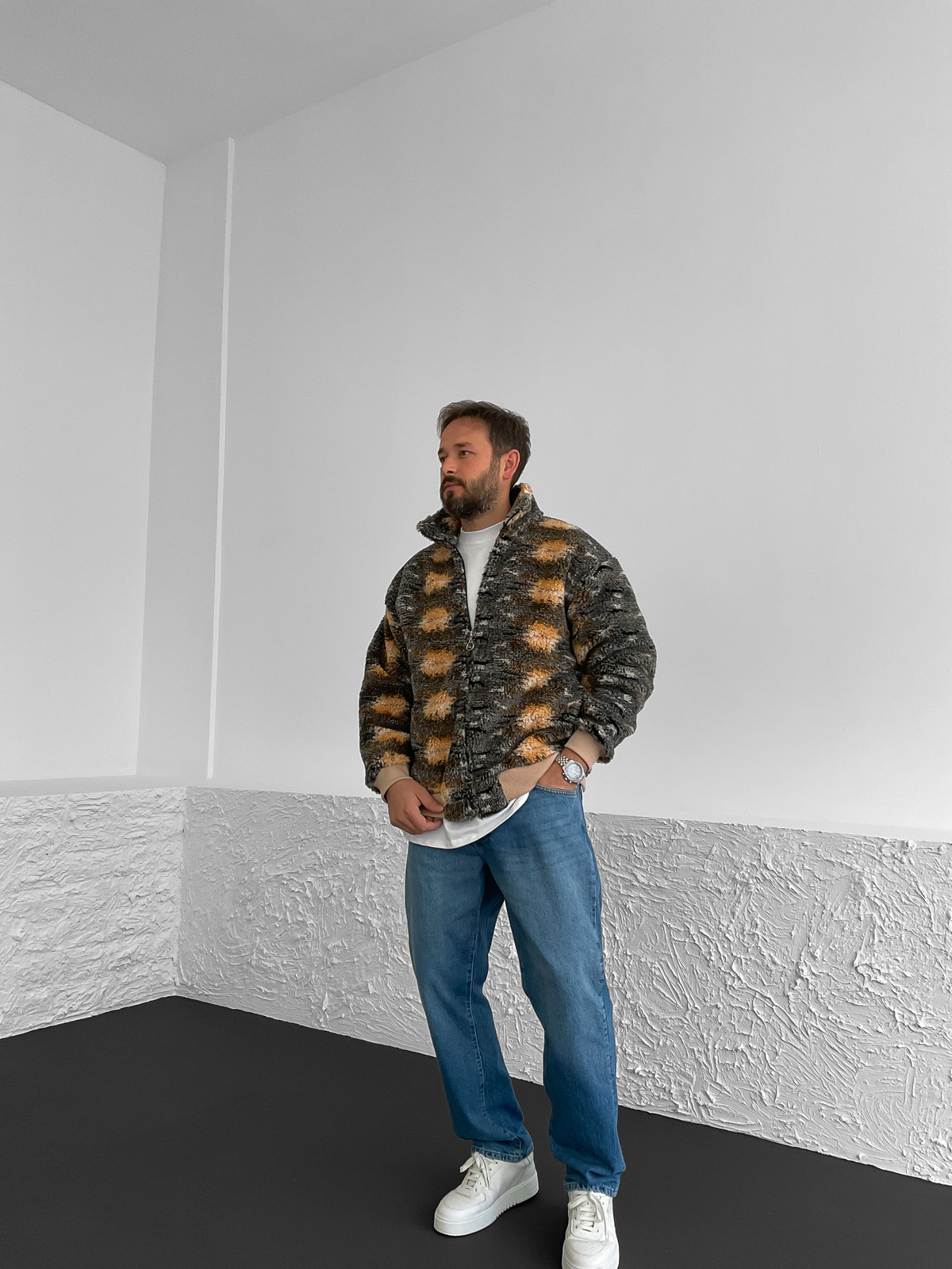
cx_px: 476
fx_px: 1063
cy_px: 634
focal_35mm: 29
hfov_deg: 48.2
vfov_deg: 61.7
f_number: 1.8
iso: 64
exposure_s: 1/120
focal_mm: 3
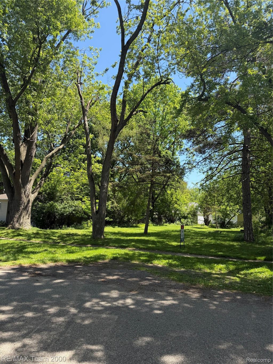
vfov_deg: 71.6
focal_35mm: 24
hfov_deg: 56.8
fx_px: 252
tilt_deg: +8.0
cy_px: 182
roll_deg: -3.7
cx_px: 136
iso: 100
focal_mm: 6.76
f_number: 1.78
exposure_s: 1/1689
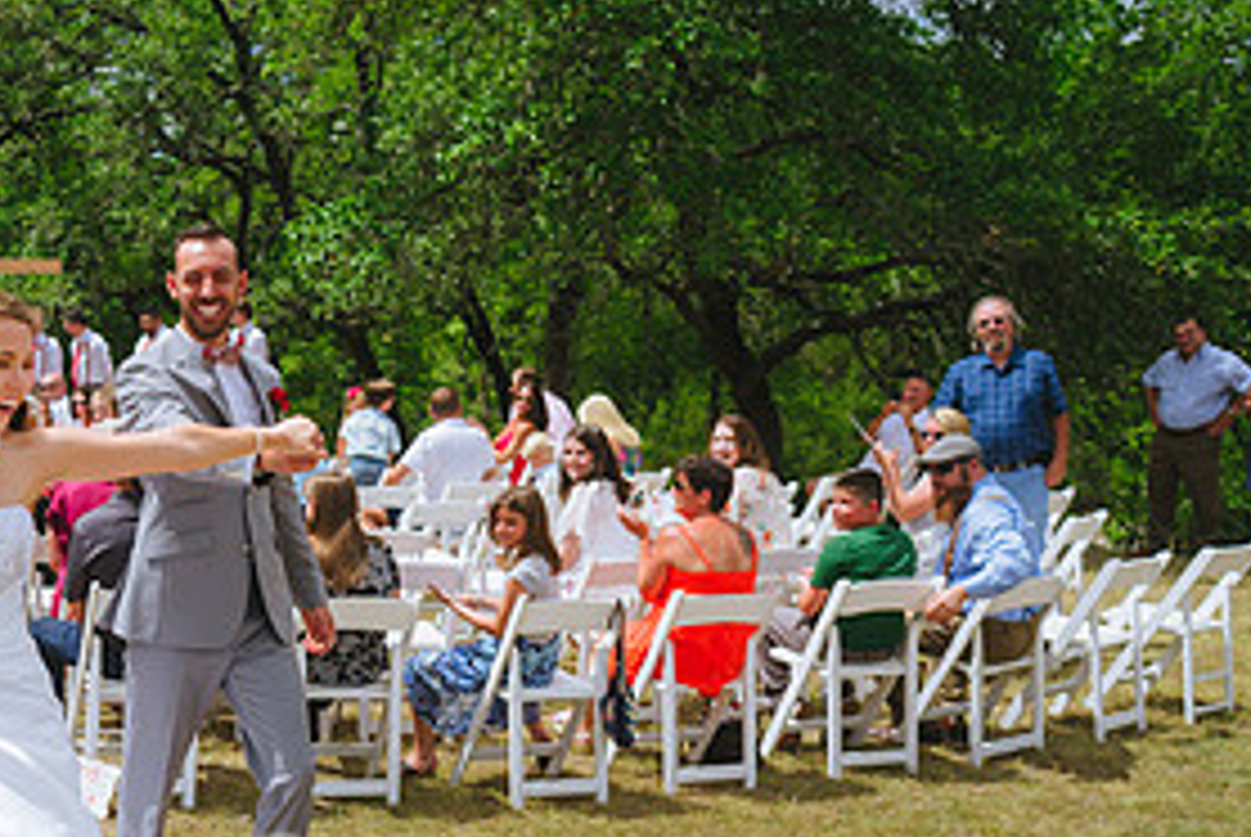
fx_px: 1739
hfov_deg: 36.3
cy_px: 578
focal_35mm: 50
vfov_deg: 26.9
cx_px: 50
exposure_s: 1/4000
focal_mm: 24
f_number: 2.8
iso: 160
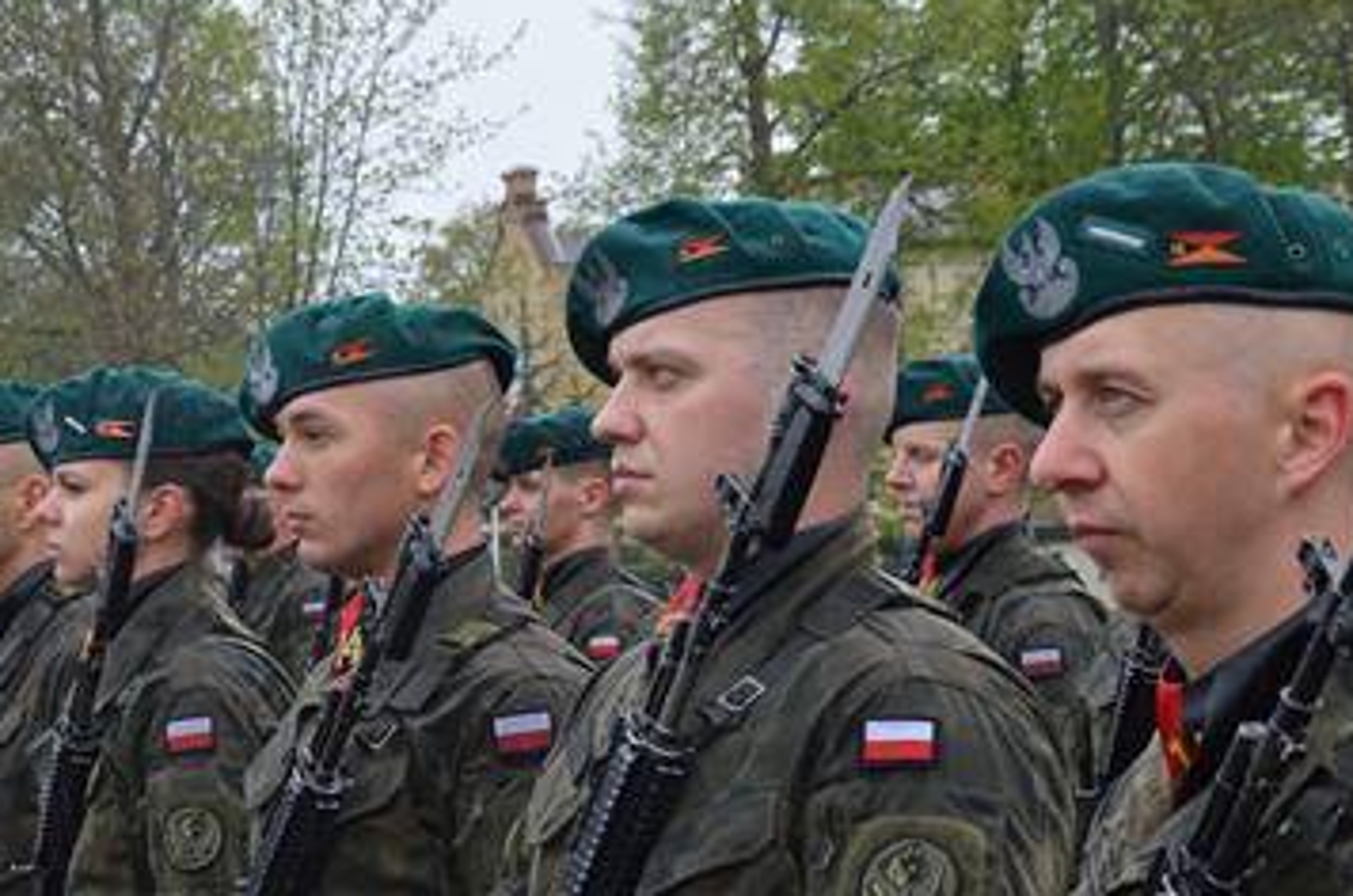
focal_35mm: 108
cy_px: 695
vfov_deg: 12.6
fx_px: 4052
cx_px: 365
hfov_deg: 18.9
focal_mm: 32
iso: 250
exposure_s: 1/125
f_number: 5.6
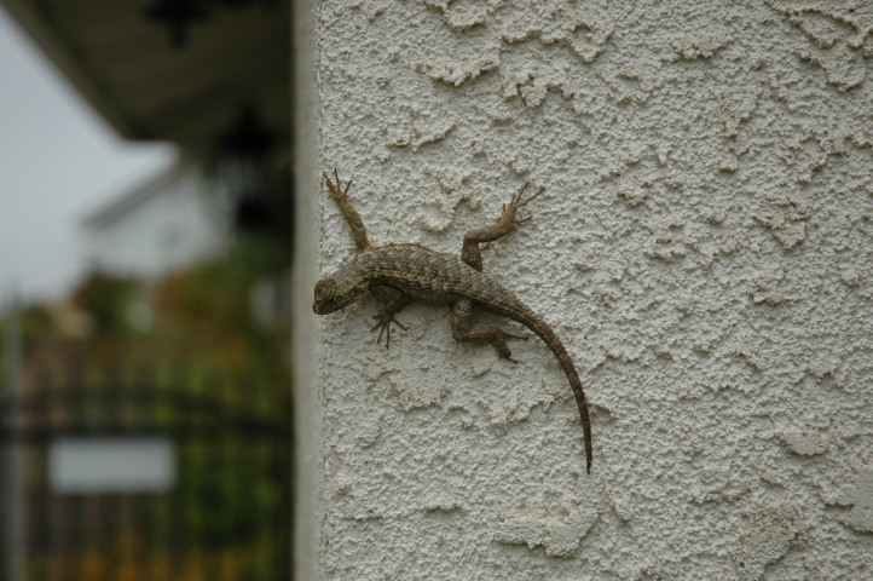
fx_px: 2180
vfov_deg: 15.2
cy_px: 290
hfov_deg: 22.6
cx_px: 436
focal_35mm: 90
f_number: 4.5
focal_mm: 60
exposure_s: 1/1600
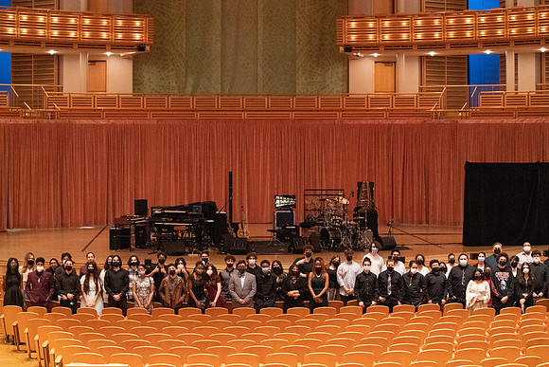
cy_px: 184
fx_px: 1068
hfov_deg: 28.8
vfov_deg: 19.5
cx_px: 274
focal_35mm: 70
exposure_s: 1/160
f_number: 4.5
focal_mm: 70
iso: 20000
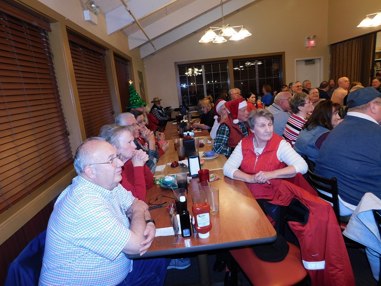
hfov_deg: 73.9
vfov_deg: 58.9
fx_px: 253
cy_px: 143
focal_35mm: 23
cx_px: 190
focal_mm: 4
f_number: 3
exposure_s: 1/30
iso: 200
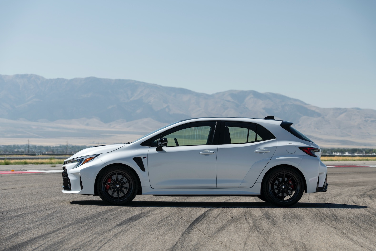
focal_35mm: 100
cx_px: 188
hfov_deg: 20.4
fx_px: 1045
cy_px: 126
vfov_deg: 13.7
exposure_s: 1/320
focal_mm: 100
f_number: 5.6
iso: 64
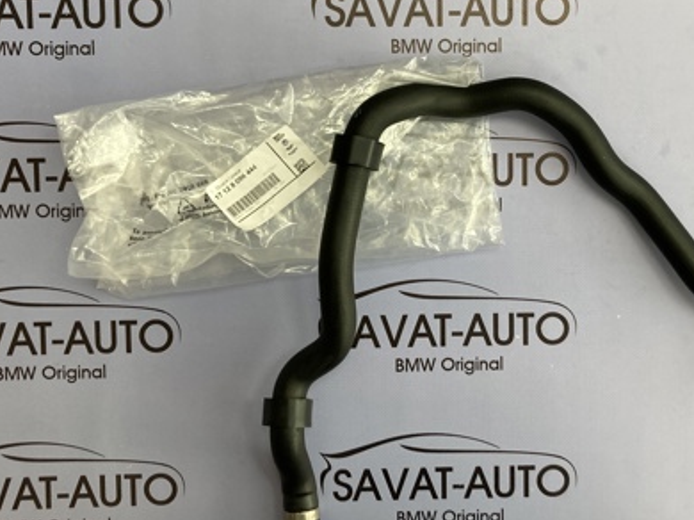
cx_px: 447
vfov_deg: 31.4
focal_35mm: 46
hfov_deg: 40.9
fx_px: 922
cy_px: 218
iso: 80
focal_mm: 3.99
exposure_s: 1/121
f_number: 1.8
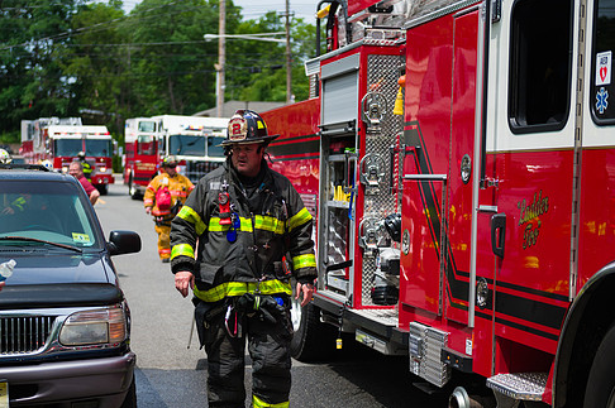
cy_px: 241
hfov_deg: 27.3
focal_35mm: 74
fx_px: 1263
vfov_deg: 18.4
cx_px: 254
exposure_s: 1/3200
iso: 200
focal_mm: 62
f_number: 3.2
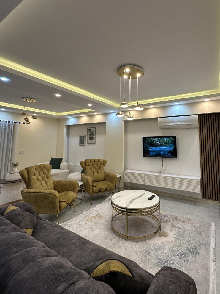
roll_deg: -0.1
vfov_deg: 90.5
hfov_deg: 74.0
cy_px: 127
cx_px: 131
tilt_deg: +7.2
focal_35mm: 17
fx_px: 144
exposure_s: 1/100
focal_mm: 2.22
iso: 125
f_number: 2.2
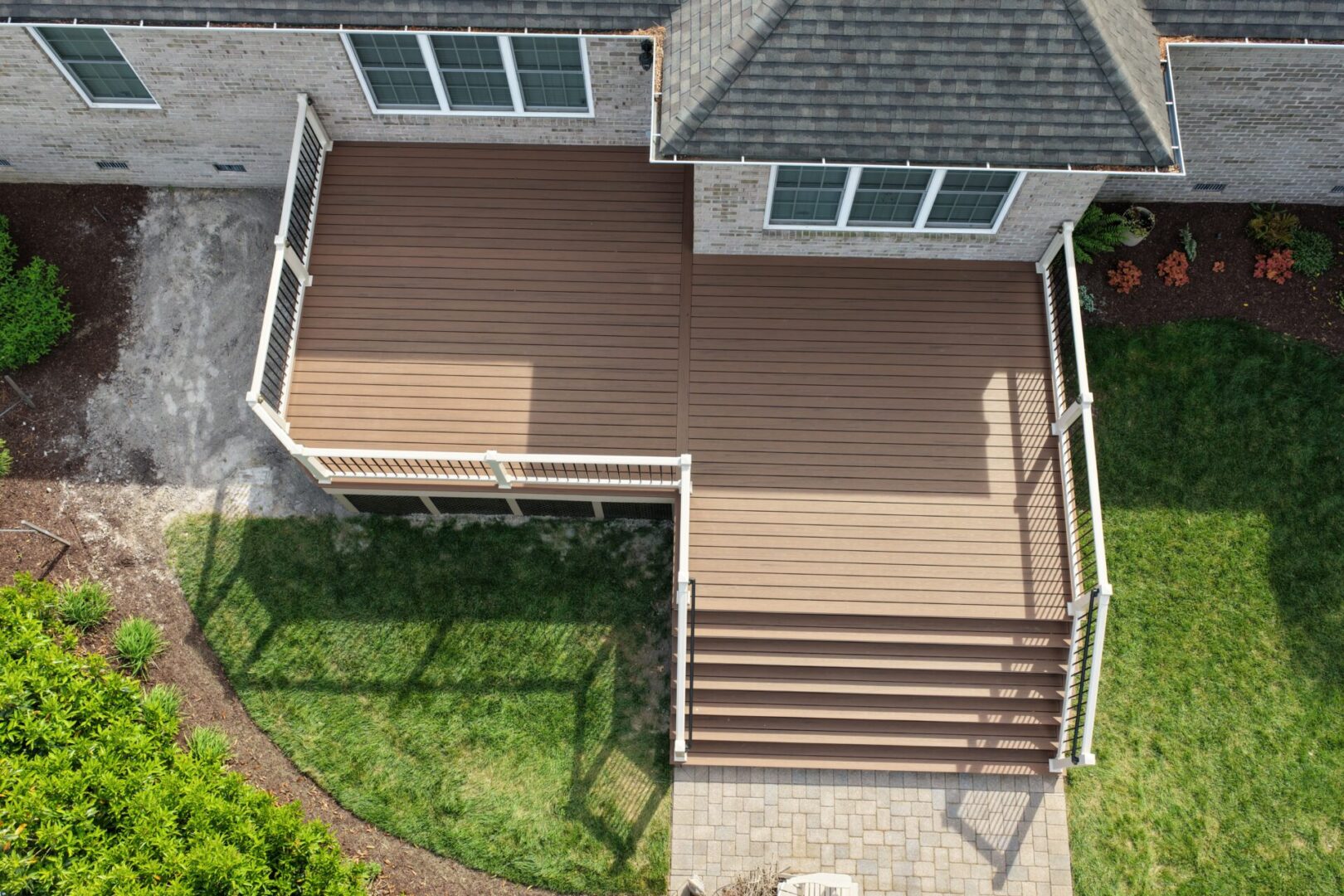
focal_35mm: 28
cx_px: 672
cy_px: 448
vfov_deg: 46.4
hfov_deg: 65.5
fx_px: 1045
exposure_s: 1/320
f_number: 2.8
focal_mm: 14.45
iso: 100
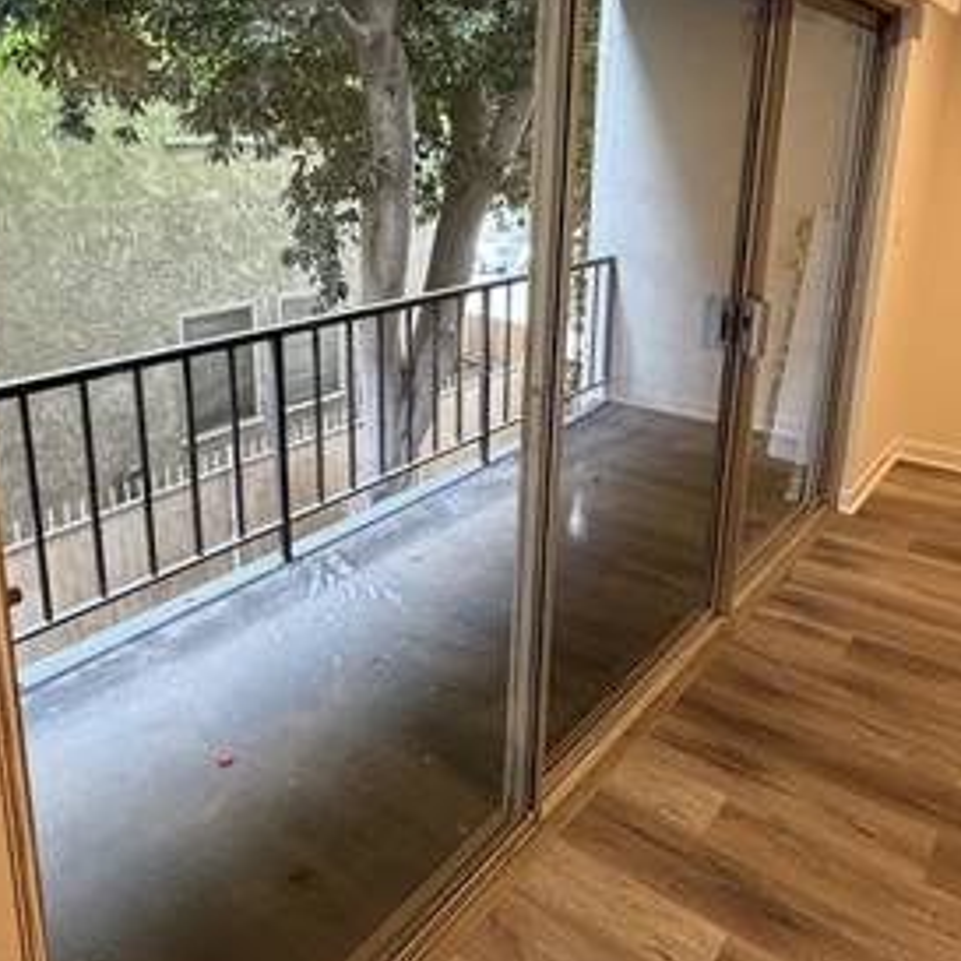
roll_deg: -0.6
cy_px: 373
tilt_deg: -14.1
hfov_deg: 55.3
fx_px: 911
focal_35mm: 29
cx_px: 401
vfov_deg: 55.1
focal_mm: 2.22
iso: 400
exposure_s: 1/60
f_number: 2.2
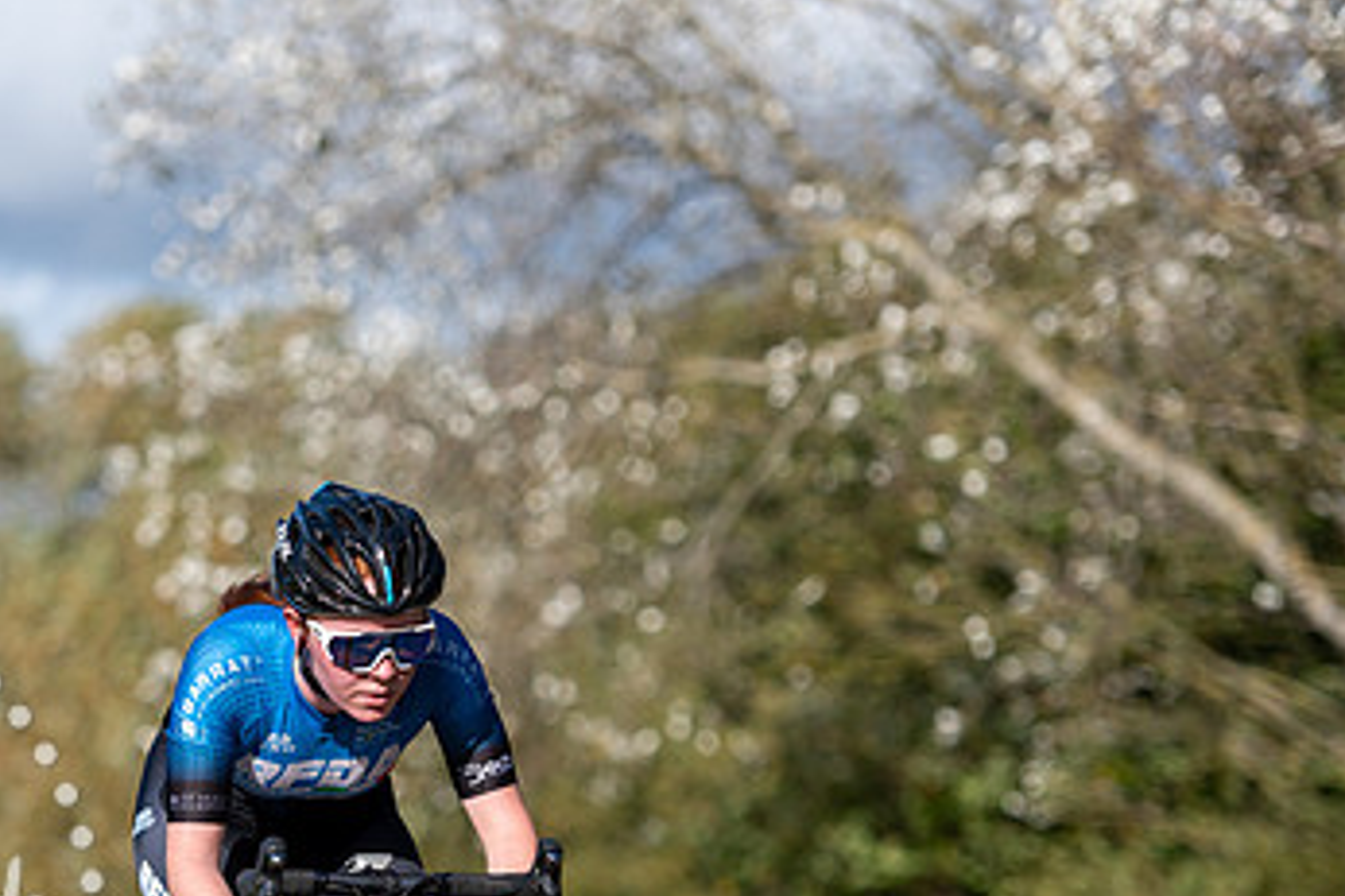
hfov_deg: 9.8
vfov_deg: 6.6
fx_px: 7804
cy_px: 735
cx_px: 345
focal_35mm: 209
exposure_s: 1/3200
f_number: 2.8
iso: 160
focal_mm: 125
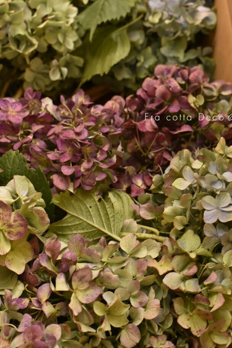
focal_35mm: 56
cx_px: 118
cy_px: 176
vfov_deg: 35.6
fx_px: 541
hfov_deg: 24.2
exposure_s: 1/40
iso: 6400
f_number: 5.6
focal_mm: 50
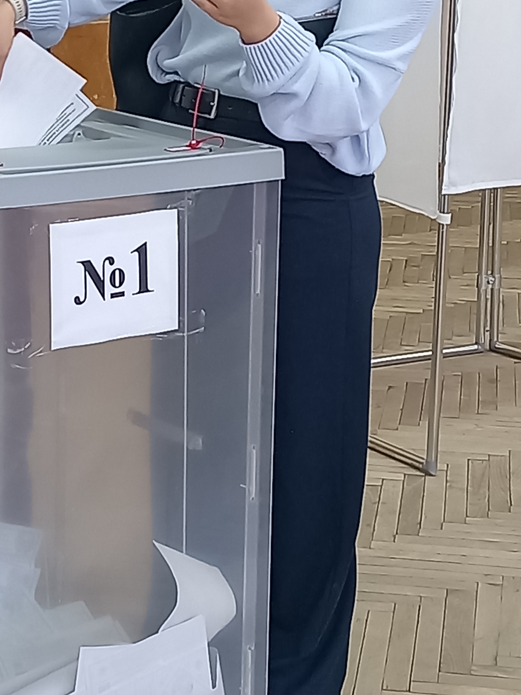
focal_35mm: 106
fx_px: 2127
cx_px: 197
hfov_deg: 14.0
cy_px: 176
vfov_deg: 18.4
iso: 280
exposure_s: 1/25
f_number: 1.8
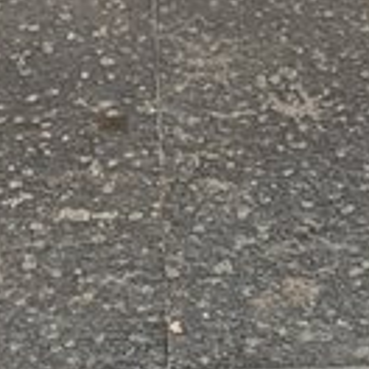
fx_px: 2376
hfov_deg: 8.7
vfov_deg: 7.5
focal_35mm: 197
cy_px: -855
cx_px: 542
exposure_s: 1/7939
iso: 50
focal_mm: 6.5
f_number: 1.4
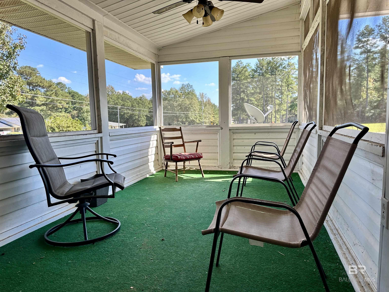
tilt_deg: -5.9
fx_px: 270
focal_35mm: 24
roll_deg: +1.6
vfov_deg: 56.8
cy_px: 146
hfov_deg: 71.6
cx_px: 194
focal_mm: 6.86
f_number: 1.78
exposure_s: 1/541
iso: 80
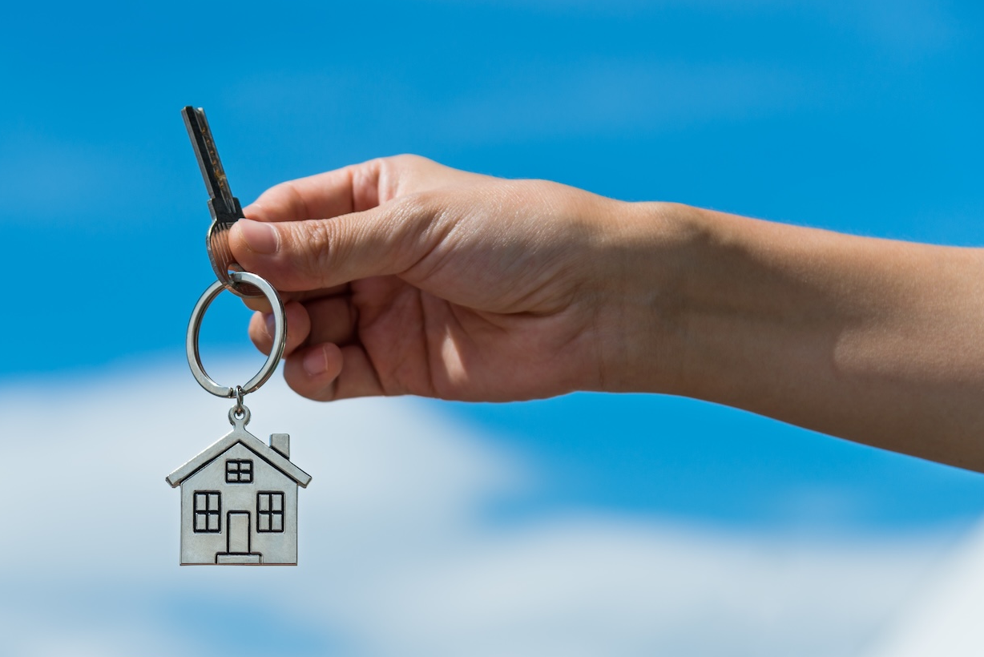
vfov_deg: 12.0
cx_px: 239
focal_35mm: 114
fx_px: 3117
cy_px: 443
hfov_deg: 17.8
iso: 50
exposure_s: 1/640
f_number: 4.5
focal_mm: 70
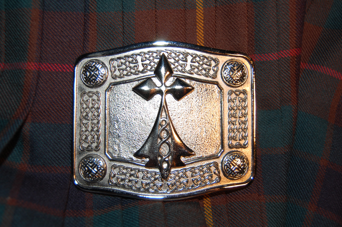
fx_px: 370
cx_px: 171
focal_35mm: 39
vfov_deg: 34.1
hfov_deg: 49.6
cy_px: 114
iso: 220
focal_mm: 26
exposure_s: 1/60
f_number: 4.2
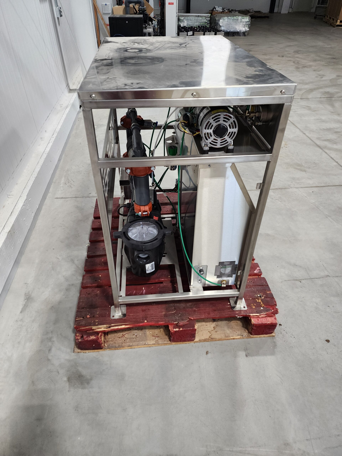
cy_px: 228
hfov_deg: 58.9
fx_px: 303
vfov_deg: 73.9
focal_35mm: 23
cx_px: 171
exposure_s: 1/120
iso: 200
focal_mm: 6.4
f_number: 1.8
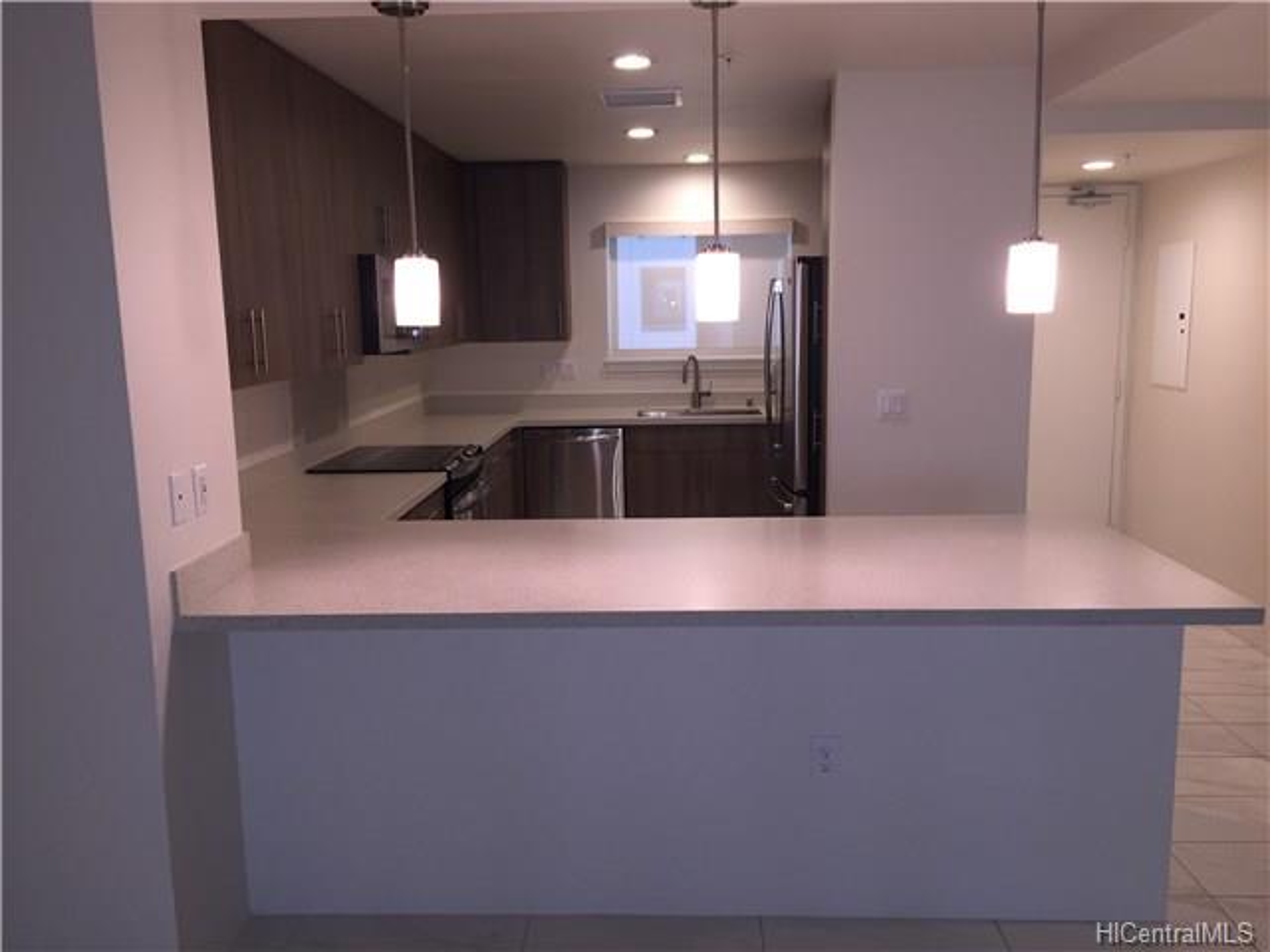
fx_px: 1064
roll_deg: +0.1
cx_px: 635
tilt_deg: -9.5
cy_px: 476
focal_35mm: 29
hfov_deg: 61.7
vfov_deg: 48.2
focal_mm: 4.15
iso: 50
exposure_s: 1/30
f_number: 2.2
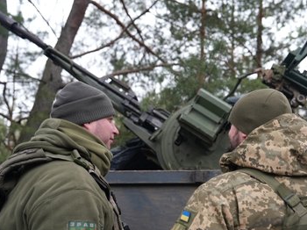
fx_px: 390
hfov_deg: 42.9
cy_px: 116
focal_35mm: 44
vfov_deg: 32.8
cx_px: 174
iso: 500
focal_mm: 40
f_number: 4
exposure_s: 1/160
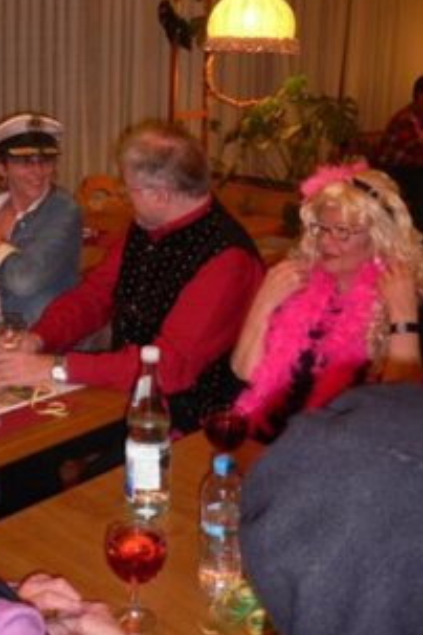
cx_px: 153
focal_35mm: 48
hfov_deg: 28.0
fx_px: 846
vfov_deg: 40.7
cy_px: 222
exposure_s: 1/8
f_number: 2.8
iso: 100
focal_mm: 5.8
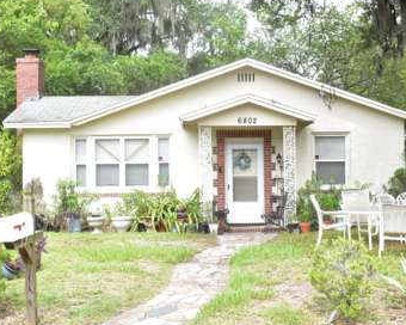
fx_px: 645
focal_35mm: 54
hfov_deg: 34.9
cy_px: 155
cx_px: 216
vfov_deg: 28.3
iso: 250
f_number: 6.3
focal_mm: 27
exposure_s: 1/160
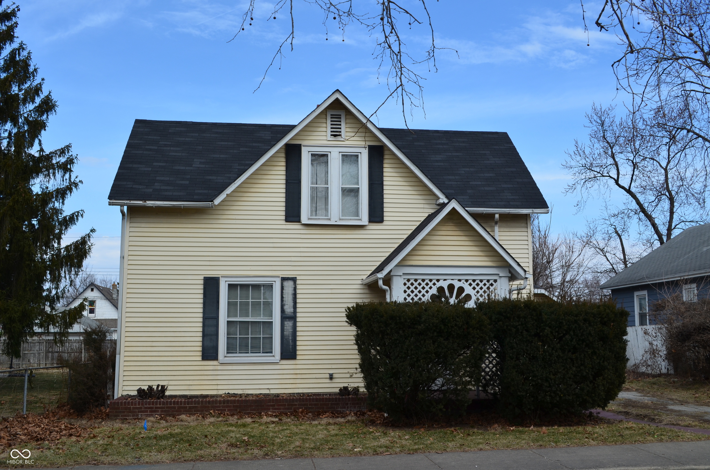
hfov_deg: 53.2
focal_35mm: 36
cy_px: 235
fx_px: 709
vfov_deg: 36.7
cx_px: 355
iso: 200
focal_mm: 24
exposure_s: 1/320
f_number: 10
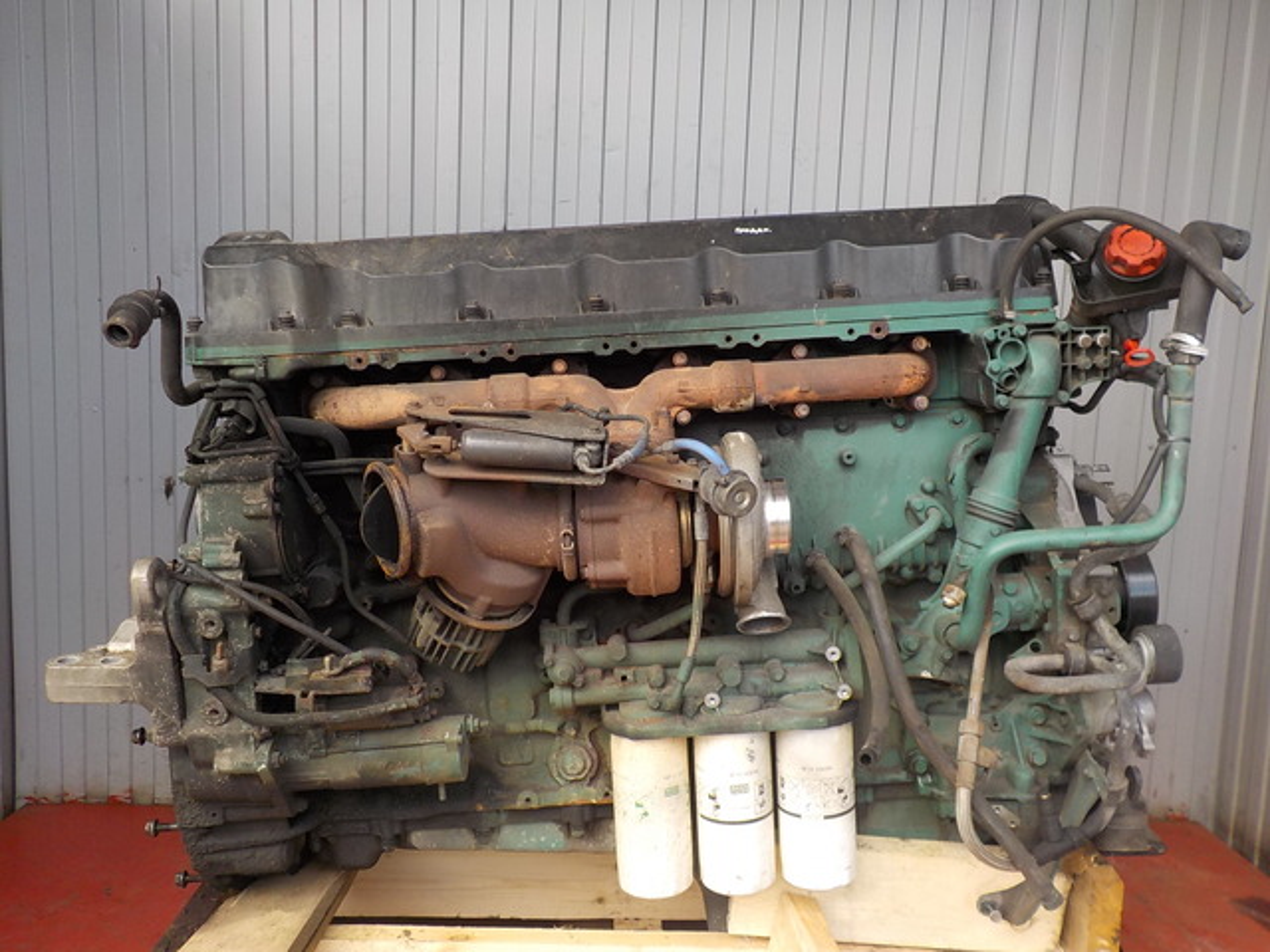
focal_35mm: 30
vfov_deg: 46.8
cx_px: 635
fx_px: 1101
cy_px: 476
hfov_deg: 60.0
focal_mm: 4.1
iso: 125
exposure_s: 1/200
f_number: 3.3
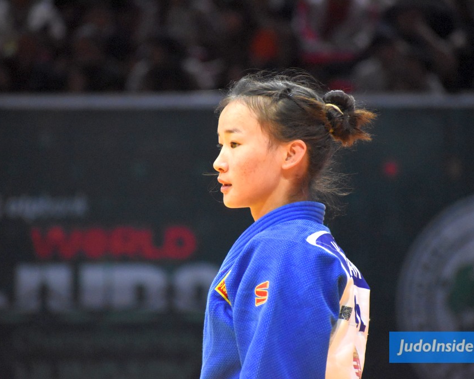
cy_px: 189
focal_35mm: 407
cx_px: 243
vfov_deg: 3.8
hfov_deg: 4.8
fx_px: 5710
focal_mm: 240
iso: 6400
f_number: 7.1
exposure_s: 1/500
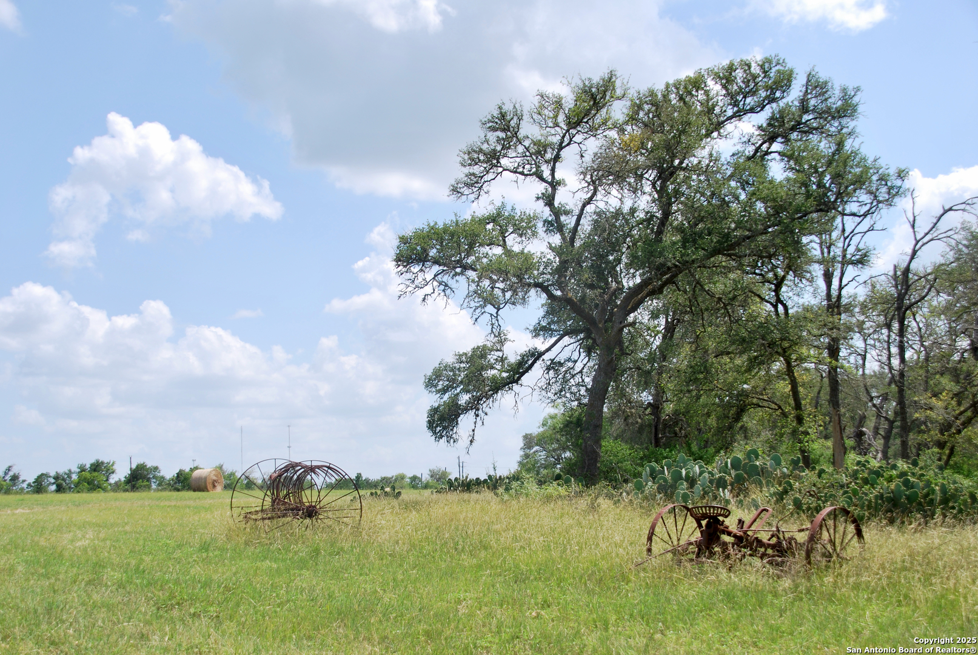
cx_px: 489
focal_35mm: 48
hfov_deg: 41.1
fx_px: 1306
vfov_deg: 28.2
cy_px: 328
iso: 100
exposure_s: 1/200
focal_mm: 32
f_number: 7.1
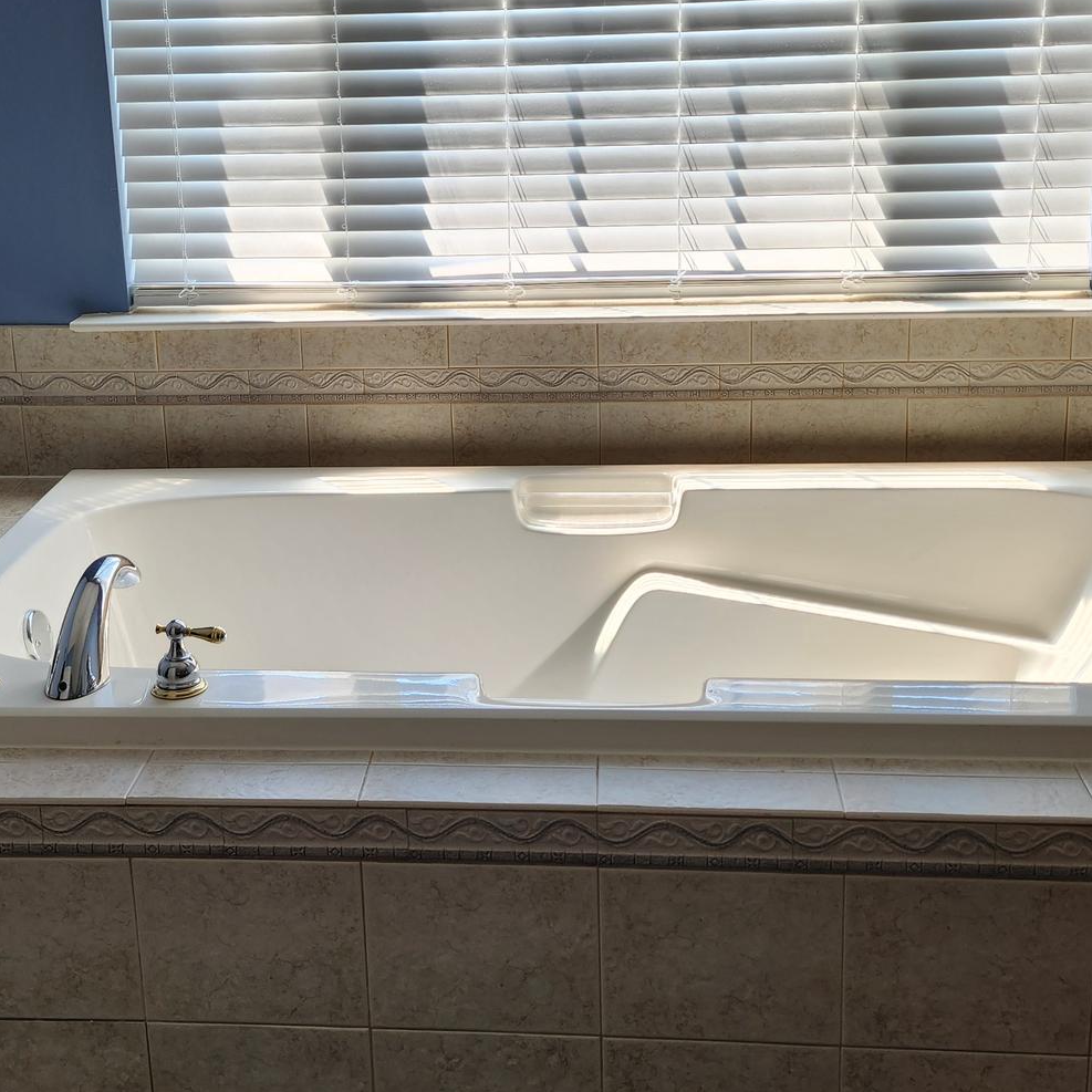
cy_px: 413
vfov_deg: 38.1
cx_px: 439
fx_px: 1570
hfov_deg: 38.2
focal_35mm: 44
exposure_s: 1/180
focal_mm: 5
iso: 64
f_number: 1.8
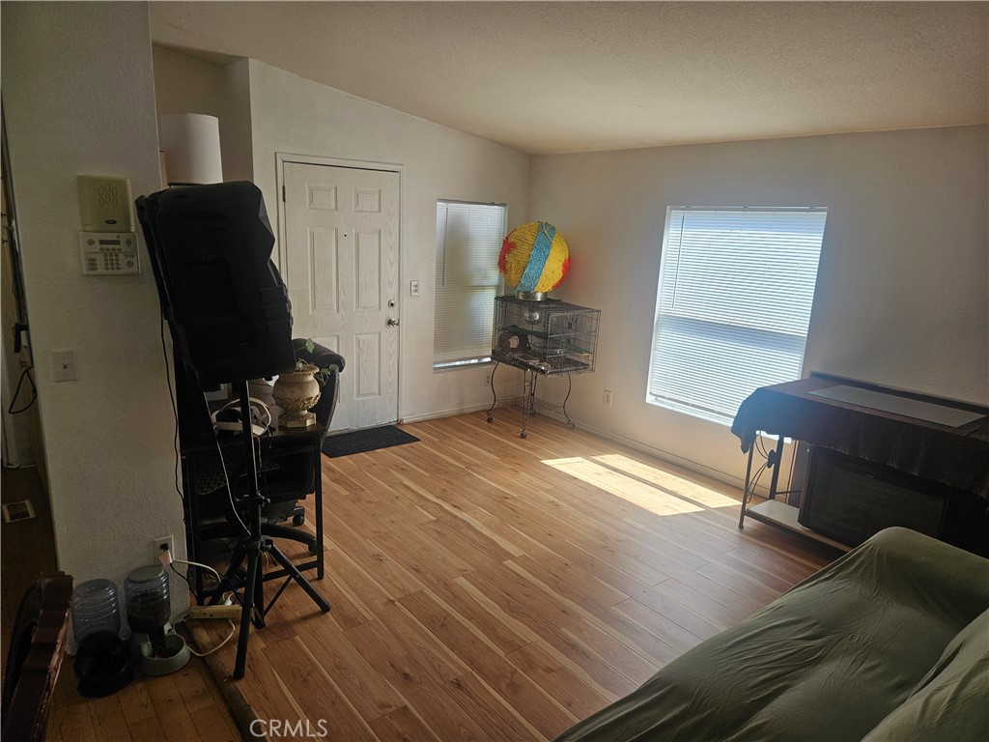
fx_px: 657
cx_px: 494
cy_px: 371
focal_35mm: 23
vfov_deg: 58.9
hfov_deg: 73.9
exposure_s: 1/208
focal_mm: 5.4
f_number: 1.8
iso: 40
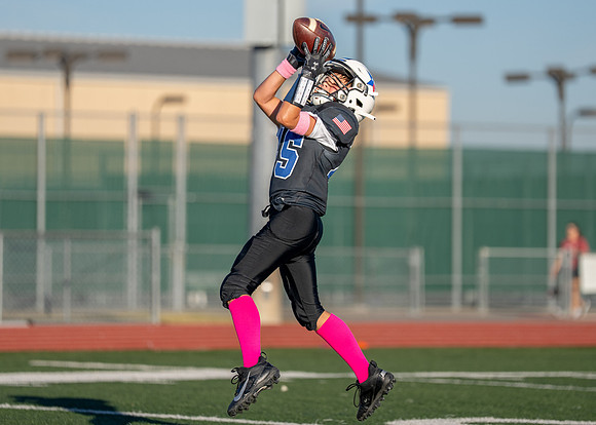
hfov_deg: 9.3
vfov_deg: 6.7
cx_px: 301
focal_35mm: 216
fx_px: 3658
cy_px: 188
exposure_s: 1/4000
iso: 250
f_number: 2.8
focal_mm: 164
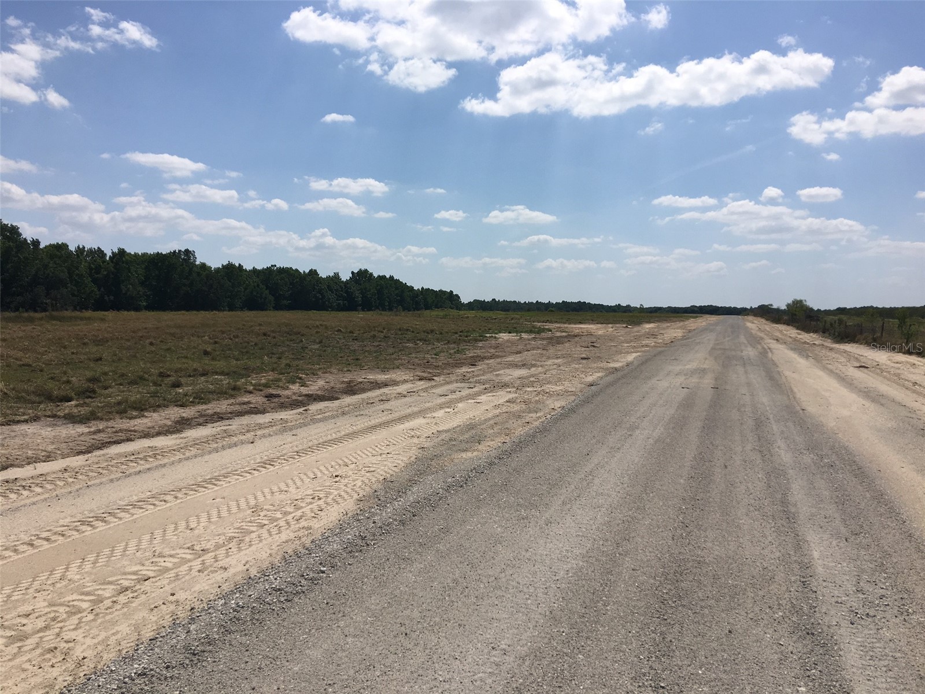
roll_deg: -1.7
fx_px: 775
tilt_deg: -0.3
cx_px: 462
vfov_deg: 48.2
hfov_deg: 61.7
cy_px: 347
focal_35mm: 29
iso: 25
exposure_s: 1/3846
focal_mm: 4.15
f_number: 2.2
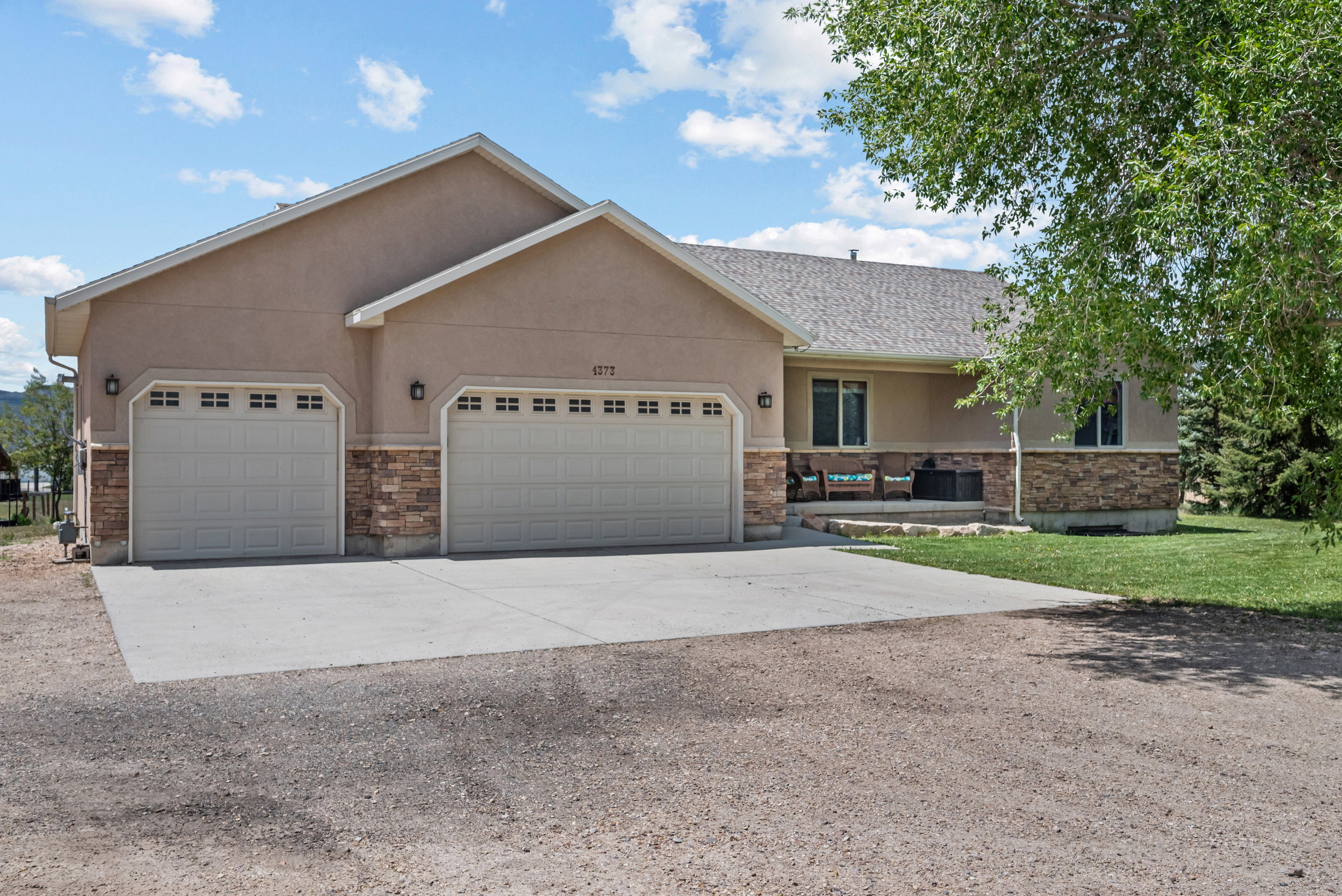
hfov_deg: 61.9
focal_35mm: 30
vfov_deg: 43.6
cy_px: 448
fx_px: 1119
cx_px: 671
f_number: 8
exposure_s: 1/250
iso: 800
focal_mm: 30
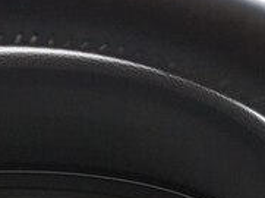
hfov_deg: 19.8
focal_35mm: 95
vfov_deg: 14.2
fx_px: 726
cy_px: 323
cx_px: -25
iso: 125
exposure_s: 1/60
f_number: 1.7
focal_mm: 4.2
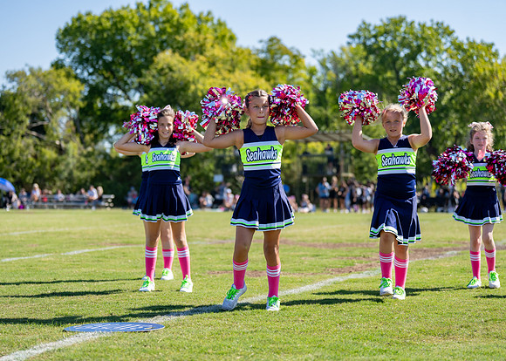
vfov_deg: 17.3
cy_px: 181
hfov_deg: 24.1
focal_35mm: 83
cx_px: 233
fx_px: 1187
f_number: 2.8
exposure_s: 1/2000
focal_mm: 78
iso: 200
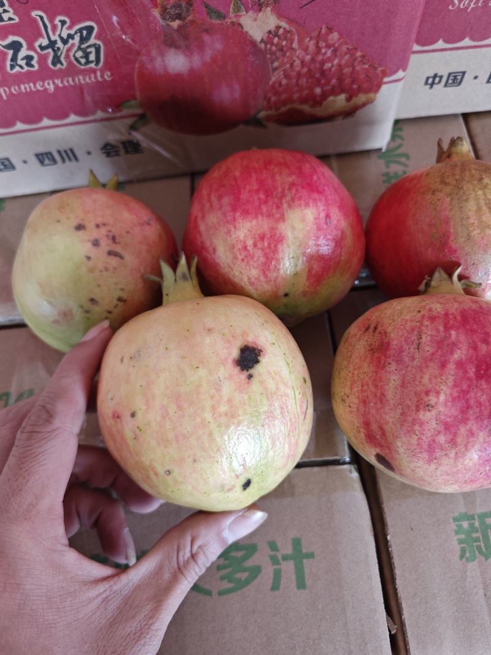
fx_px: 435
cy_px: 328
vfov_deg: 73.9
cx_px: 246
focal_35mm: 23
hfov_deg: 58.9
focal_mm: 5.43
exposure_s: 1/75.8
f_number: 1.8
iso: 400
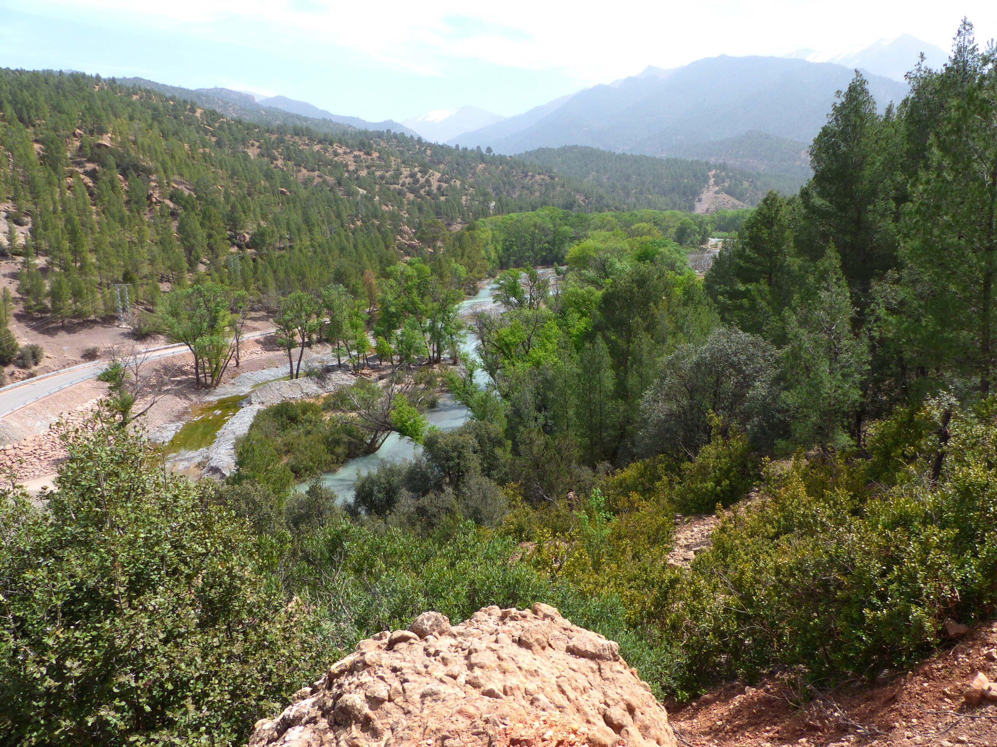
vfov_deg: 54.9
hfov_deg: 69.4
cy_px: 374
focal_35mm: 25
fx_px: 720
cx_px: 498
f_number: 4
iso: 100
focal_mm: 4.5
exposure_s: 1/500
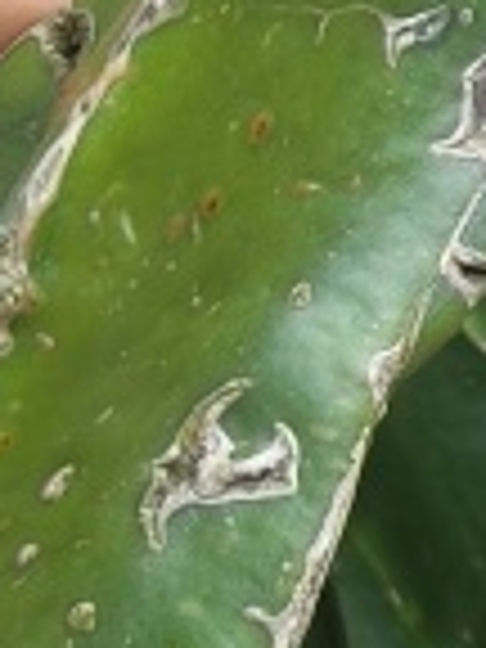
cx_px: 1678
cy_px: 772
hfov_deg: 6.7
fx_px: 3613
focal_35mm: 193
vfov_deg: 10.1
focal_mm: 4.84
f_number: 1.8
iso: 80
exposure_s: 1/255
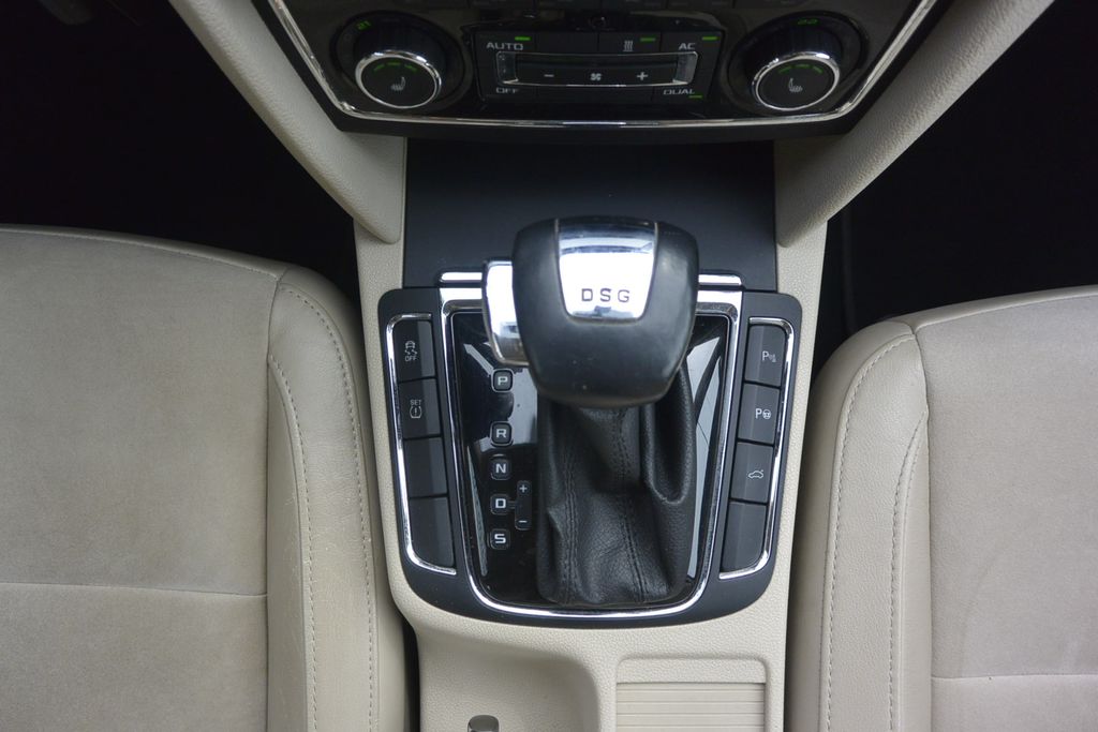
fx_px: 824
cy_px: 366
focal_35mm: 27
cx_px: 549
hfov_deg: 67.4
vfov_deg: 47.9
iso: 160
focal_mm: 10
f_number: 3.5
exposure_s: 1/400
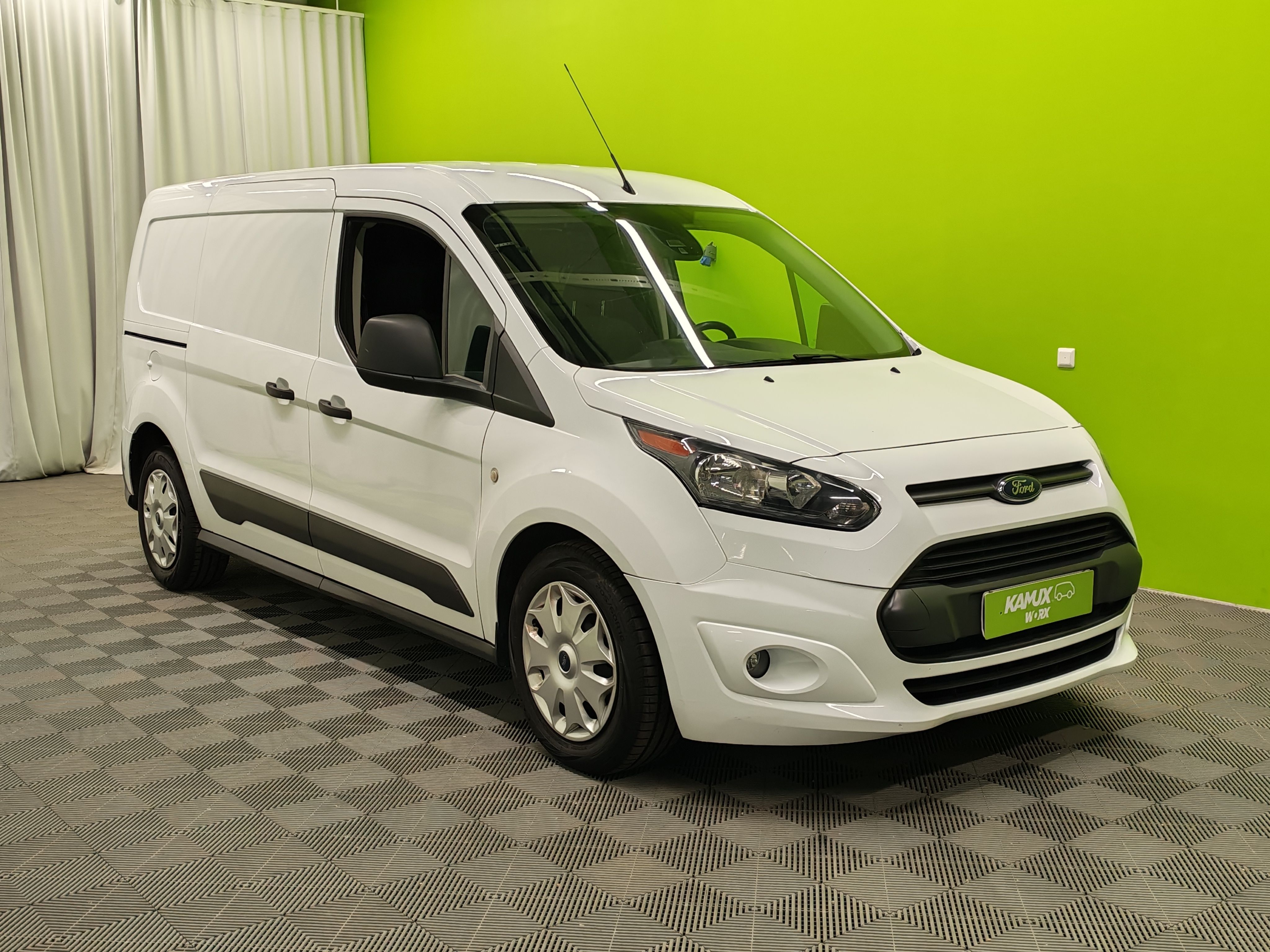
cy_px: 476
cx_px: 635
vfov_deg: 36.8
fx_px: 1431
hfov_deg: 47.9
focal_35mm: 39
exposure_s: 1/100
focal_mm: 6.12
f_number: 1.9
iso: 400
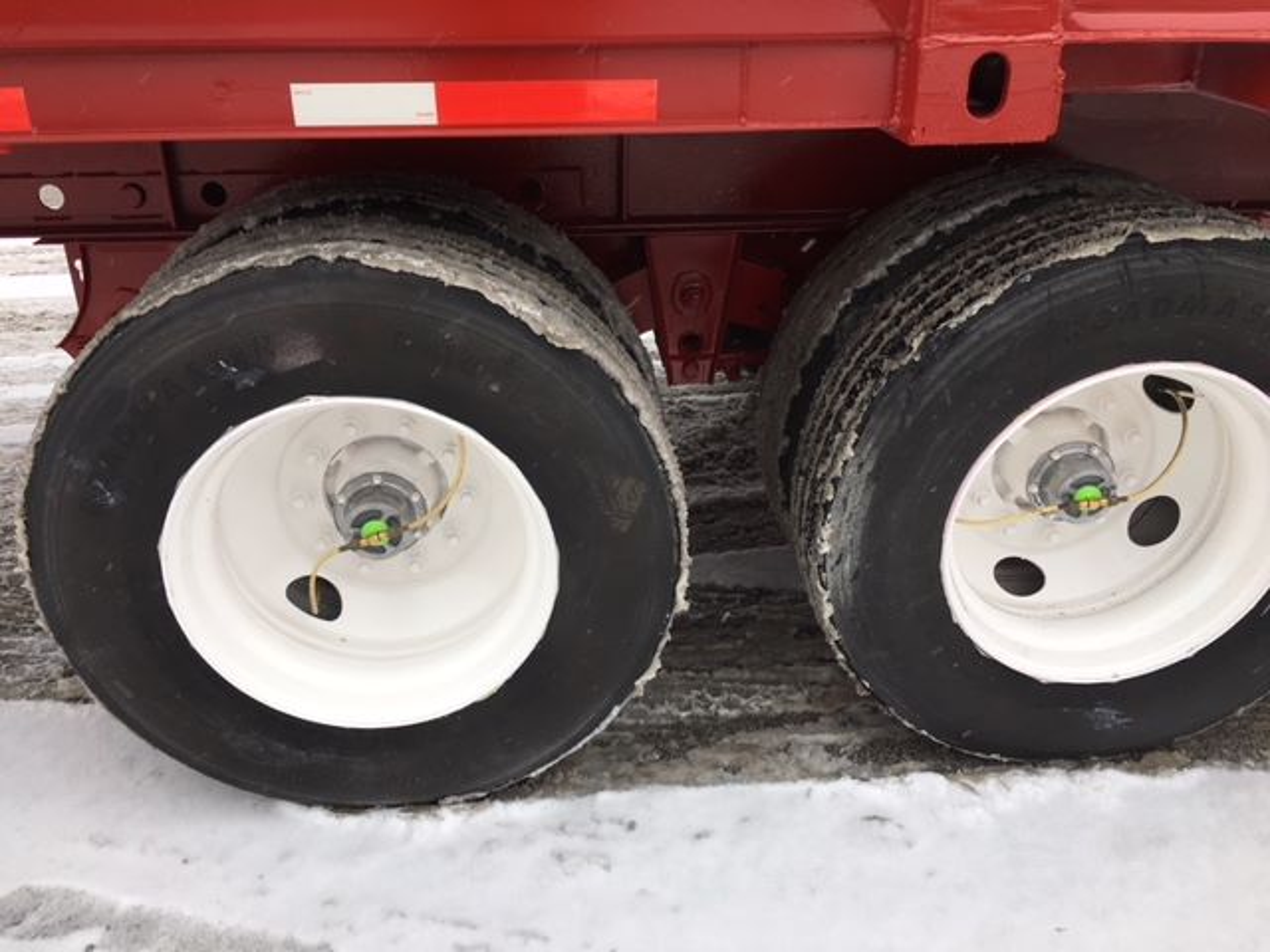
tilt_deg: -26.8
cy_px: 476
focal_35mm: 29
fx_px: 1064
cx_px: 635
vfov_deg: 48.2
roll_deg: +1.7
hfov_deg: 61.7
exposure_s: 1/262
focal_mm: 4.15
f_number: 2.2
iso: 25
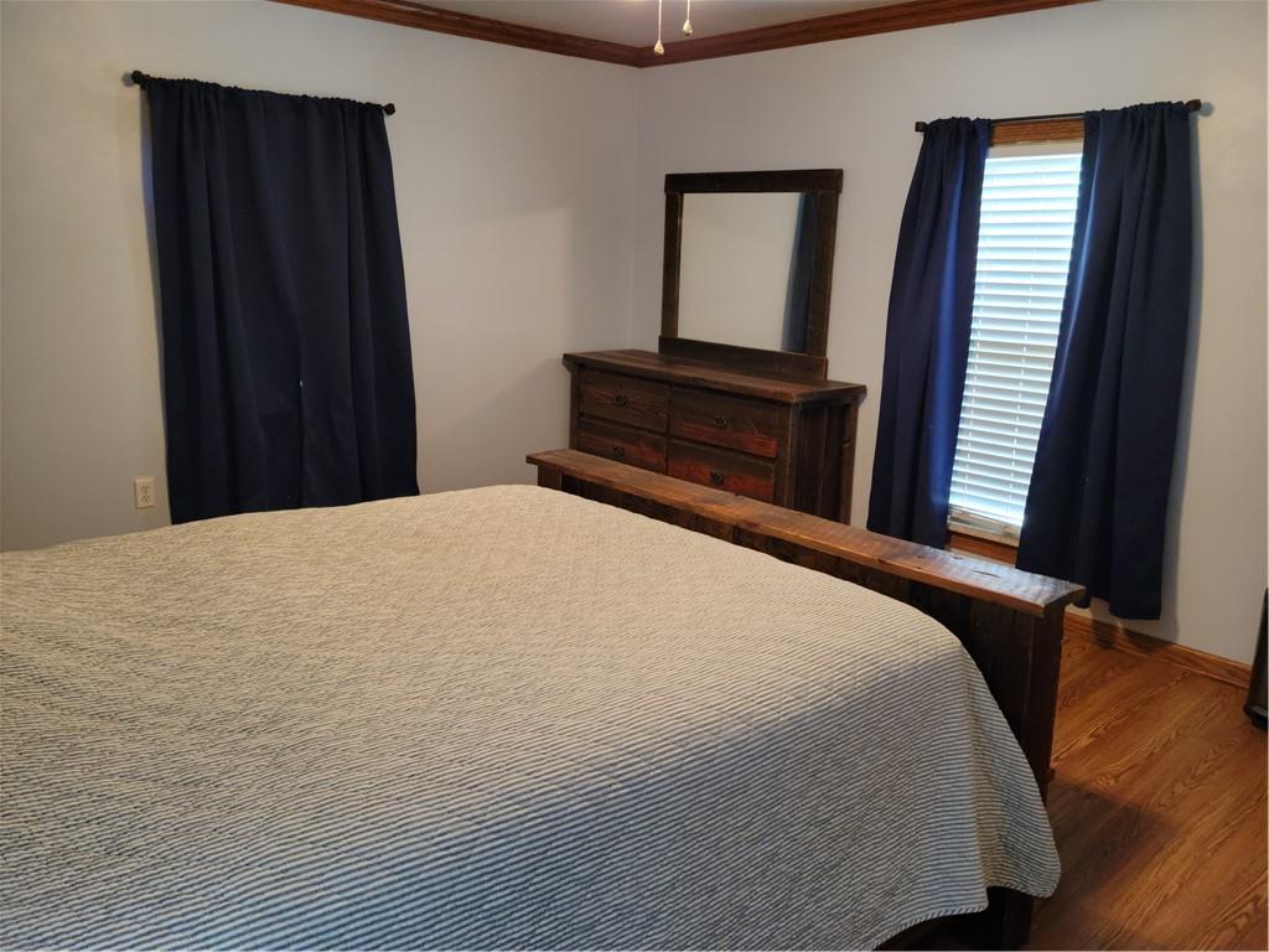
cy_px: 476
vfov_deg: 49.7
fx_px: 1026
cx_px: 634
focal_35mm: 28
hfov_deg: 63.4
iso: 400
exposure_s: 1/40
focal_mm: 5.9
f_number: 2
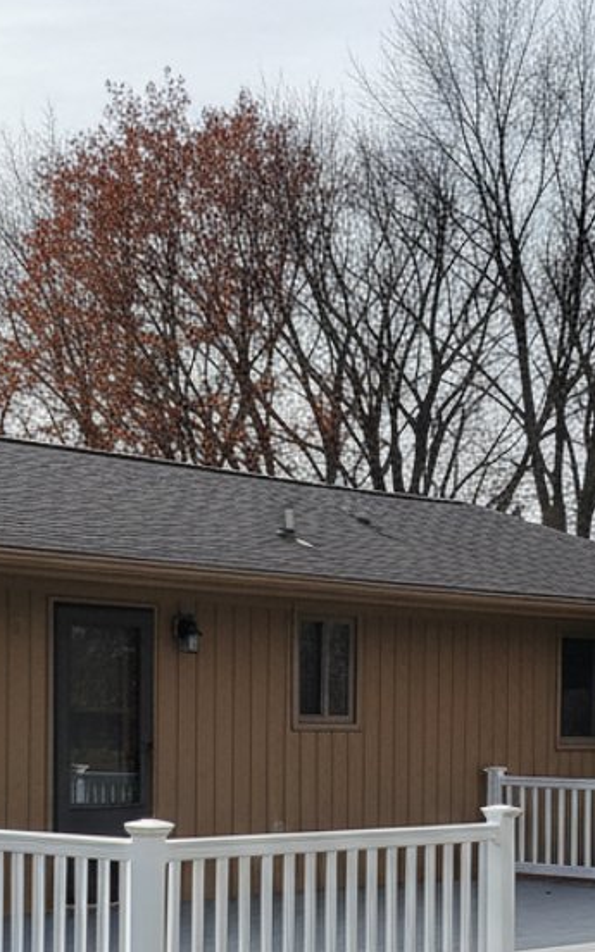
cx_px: 421
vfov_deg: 36.7
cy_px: 776
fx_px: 1375
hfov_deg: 24.2
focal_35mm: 53
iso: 180
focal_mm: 6.4
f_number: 1.8
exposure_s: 1/715
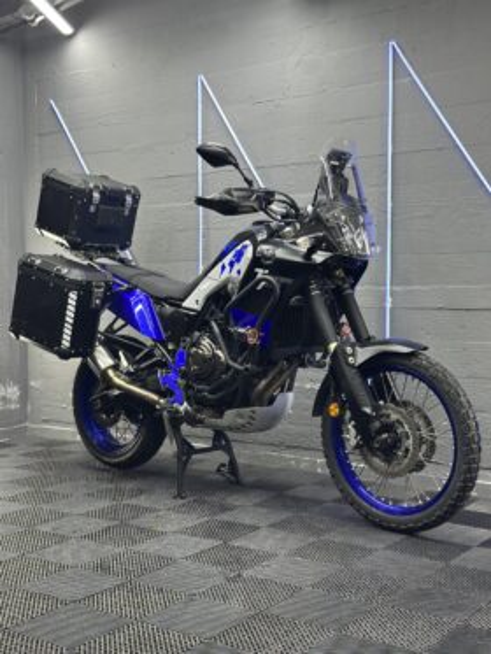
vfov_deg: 39.6
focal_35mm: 48
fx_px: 907
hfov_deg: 30.3
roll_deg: -0.8
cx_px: 246
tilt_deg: -2.1
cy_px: 327
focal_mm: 6.86
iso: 100
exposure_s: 1/50
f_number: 1.78
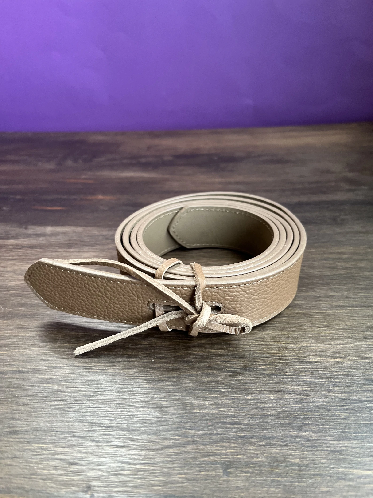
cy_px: 249
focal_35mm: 26
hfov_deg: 53.1
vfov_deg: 67.3
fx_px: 374
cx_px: 186
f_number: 1.6
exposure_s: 1/60
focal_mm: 5.1
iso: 250
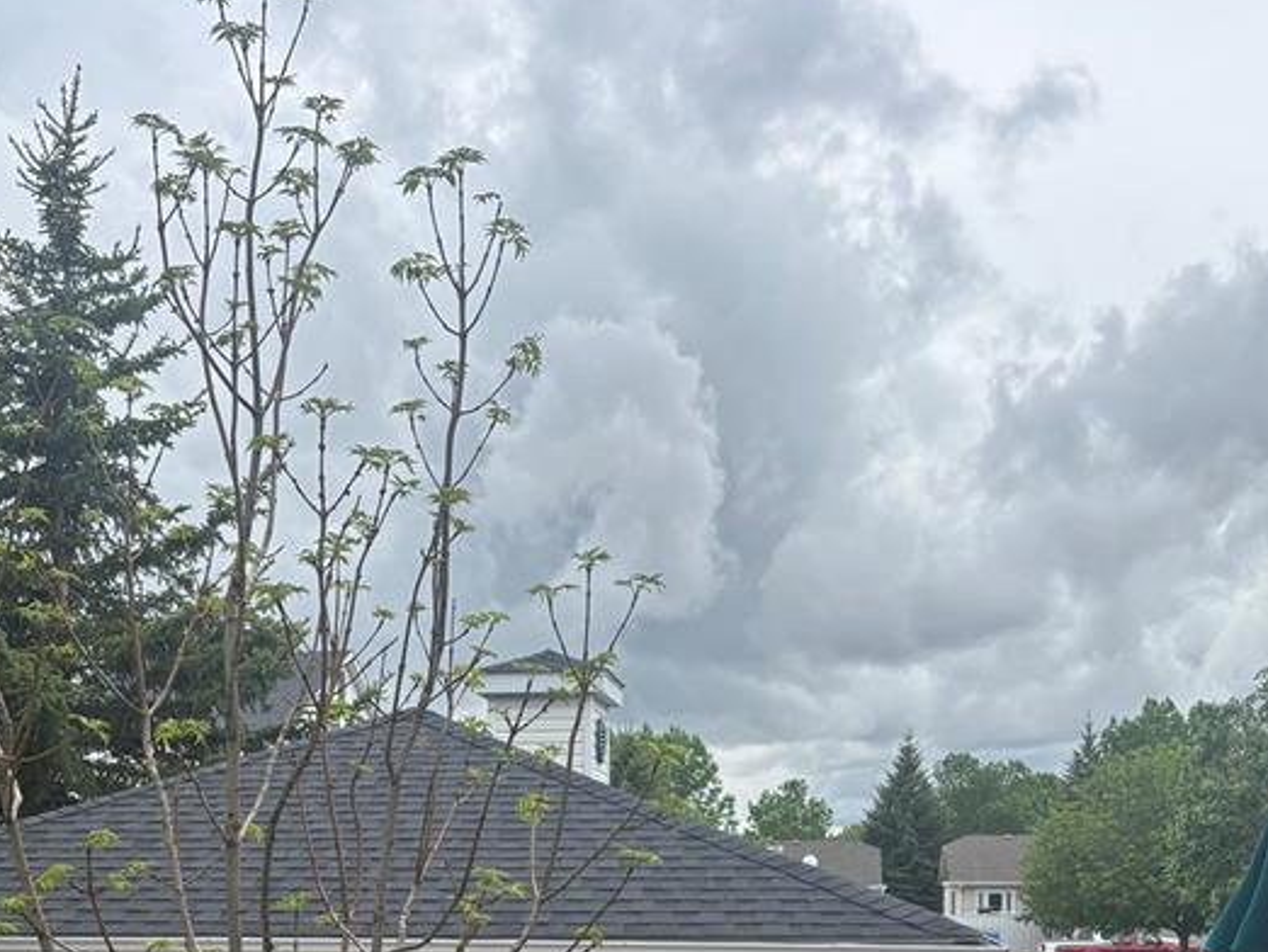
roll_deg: -0.4
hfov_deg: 37.2
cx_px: 452
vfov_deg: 27.3
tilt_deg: -0.6
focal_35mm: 51
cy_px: 903
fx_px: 1869
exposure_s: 1/3021
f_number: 1.6
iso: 50
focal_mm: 5.96
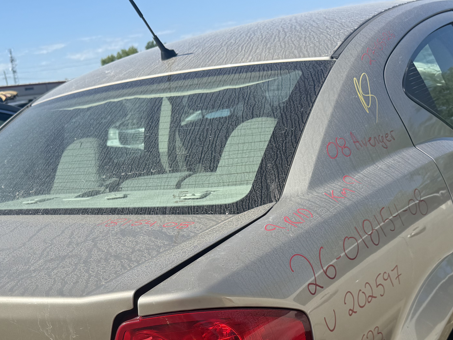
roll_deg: +7.8
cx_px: 164
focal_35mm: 49
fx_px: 641
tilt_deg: -19.3
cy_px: 334
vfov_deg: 28.0
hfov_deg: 38.6
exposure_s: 1/4405
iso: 80
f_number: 1.78
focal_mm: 6.76
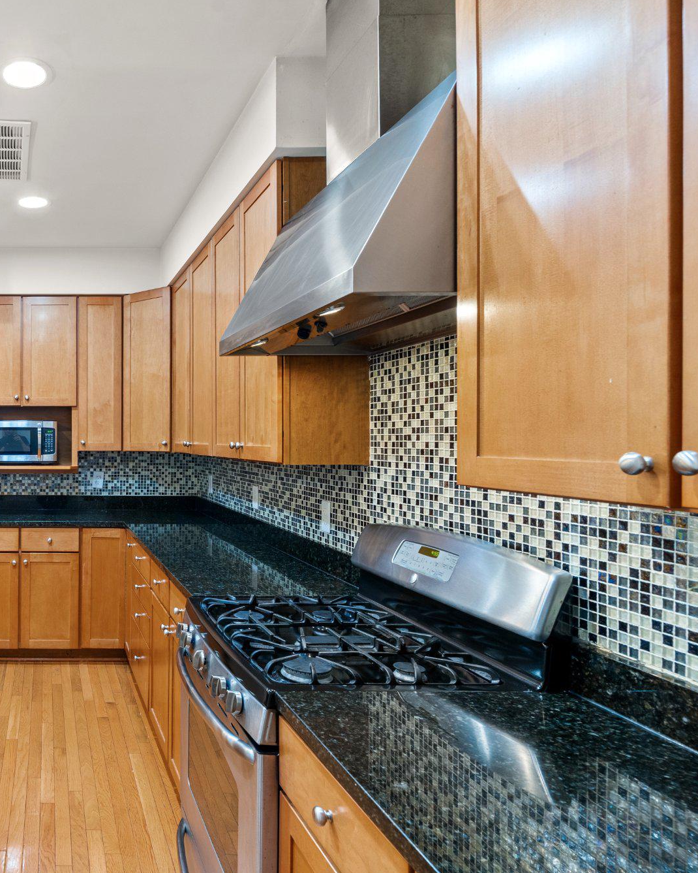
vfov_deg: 72.6
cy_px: 438
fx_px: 594
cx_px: 38
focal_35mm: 23
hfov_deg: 51.7
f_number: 8
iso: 400
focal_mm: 16
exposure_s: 1/1.25
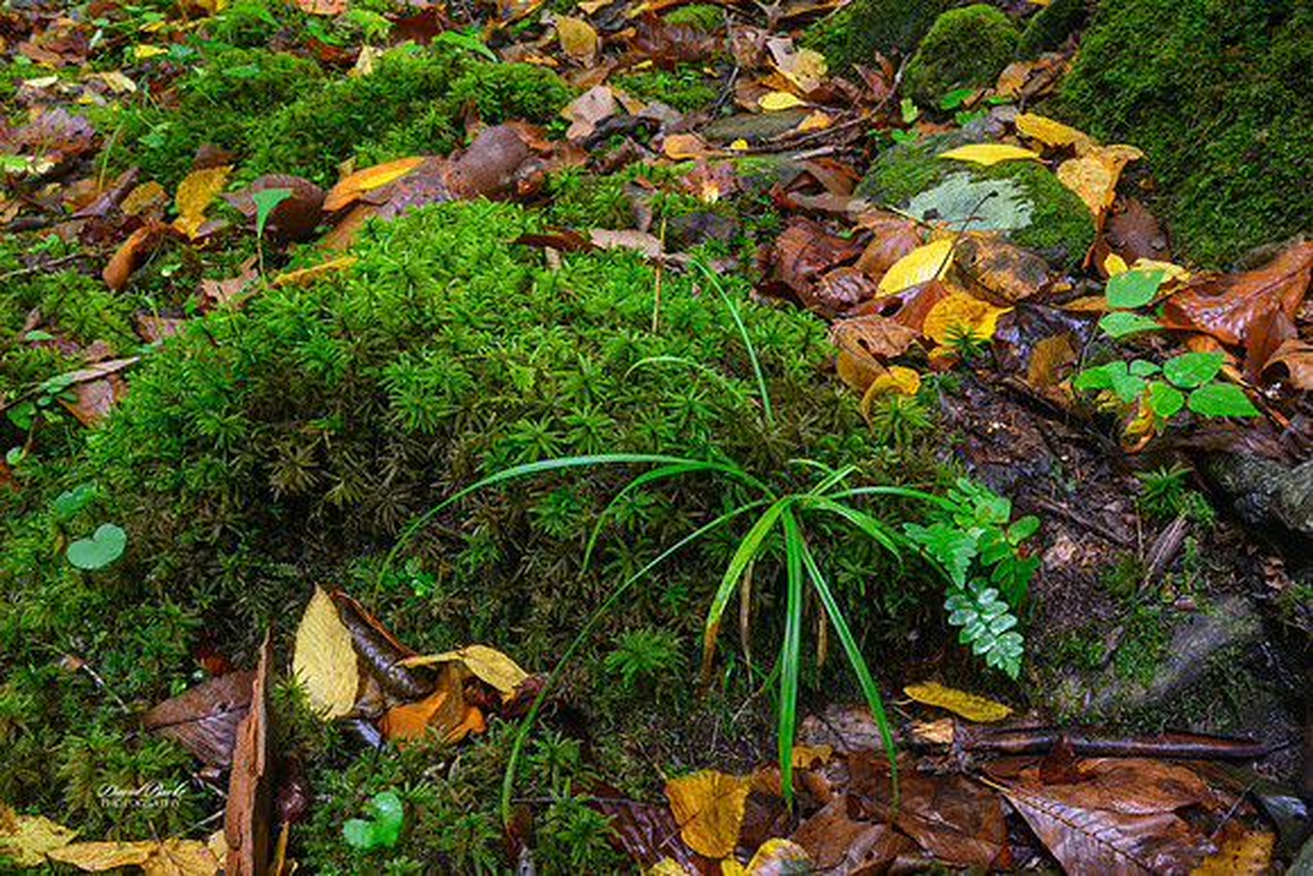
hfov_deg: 58.7
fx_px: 1167
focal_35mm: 32
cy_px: 438
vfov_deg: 41.1
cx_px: 656
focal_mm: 32
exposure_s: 13
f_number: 16
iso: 64
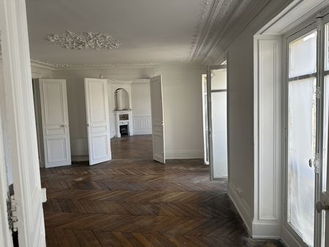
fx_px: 228
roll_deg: +2.5
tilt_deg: -5.1
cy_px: 124
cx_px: 164
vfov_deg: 56.9
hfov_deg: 71.6
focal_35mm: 24
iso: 80
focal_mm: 6.86
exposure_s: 1/306
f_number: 1.78
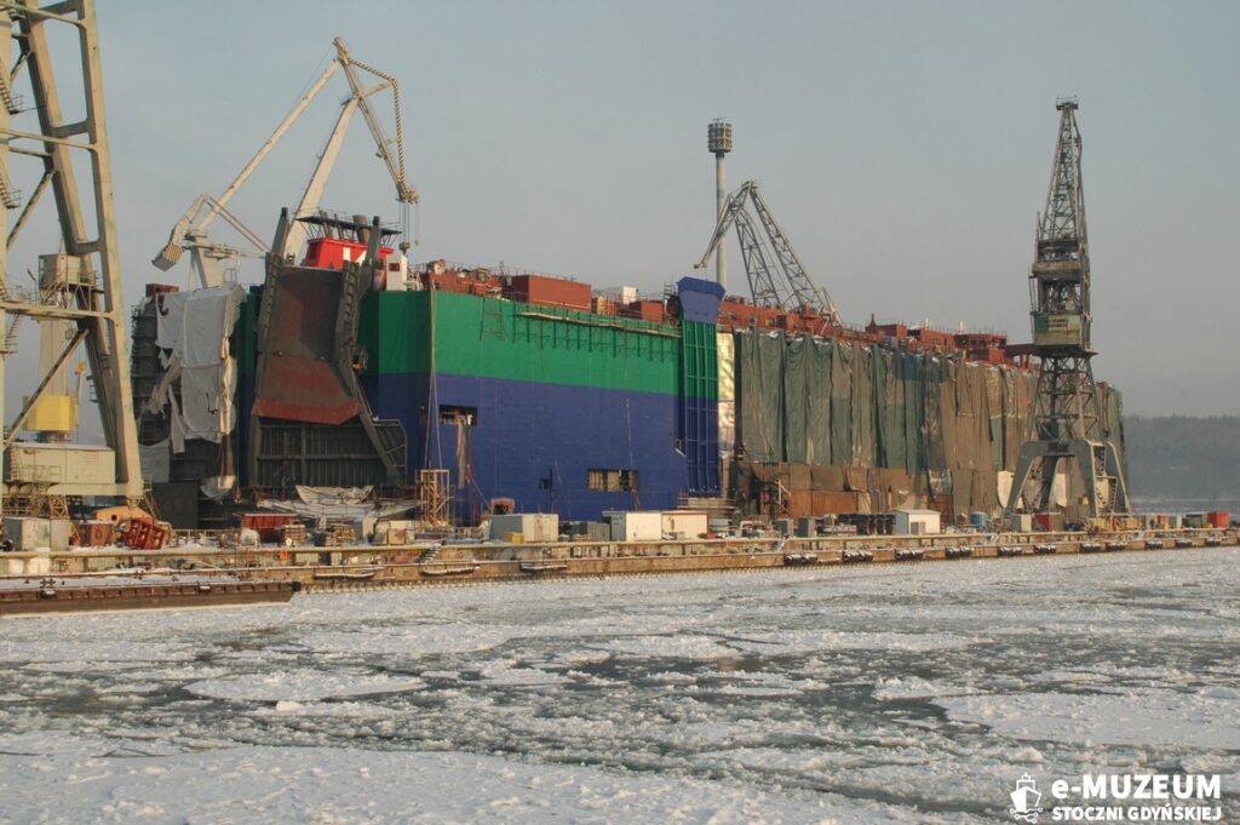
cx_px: 620
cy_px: 412
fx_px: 1755
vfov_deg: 26.4
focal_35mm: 51
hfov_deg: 38.9
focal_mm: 34
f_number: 13
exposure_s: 1/125
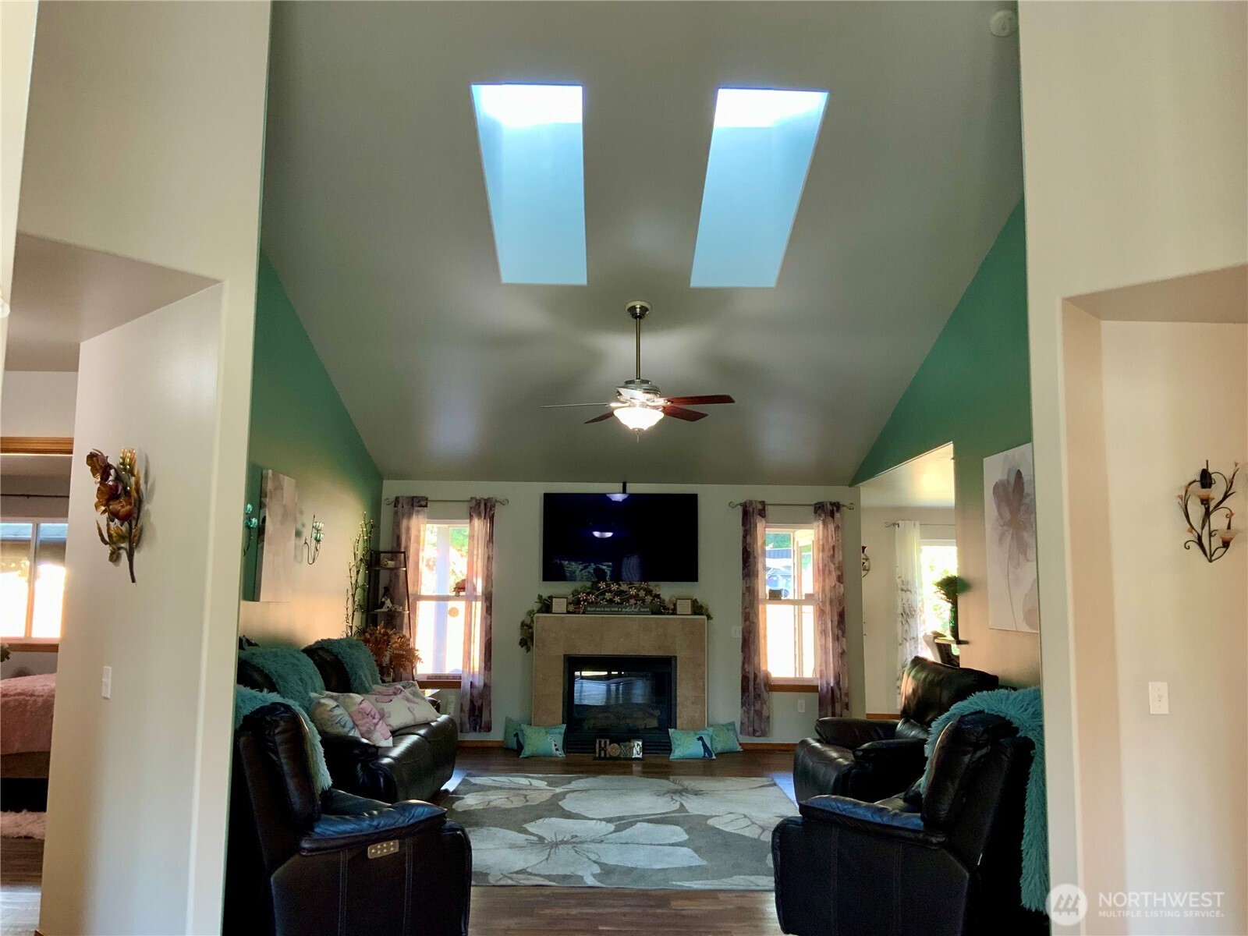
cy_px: 468
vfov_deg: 48.2
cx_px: 624
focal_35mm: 29
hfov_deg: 61.7
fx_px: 1046
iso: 160
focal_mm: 3
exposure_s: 1/60
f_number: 1.8
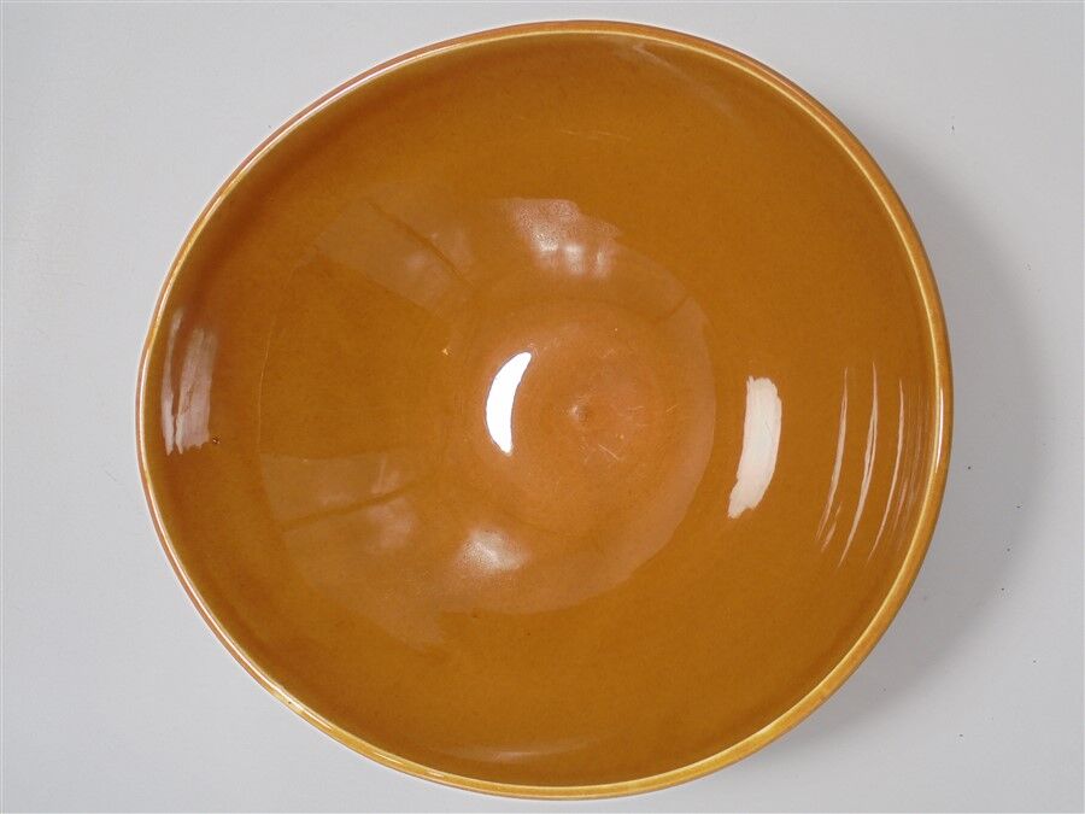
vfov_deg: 48.2
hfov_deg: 61.7
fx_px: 909
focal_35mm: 29
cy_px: 407
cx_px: 542
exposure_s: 1/60
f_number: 3.7
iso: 100
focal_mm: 5.3
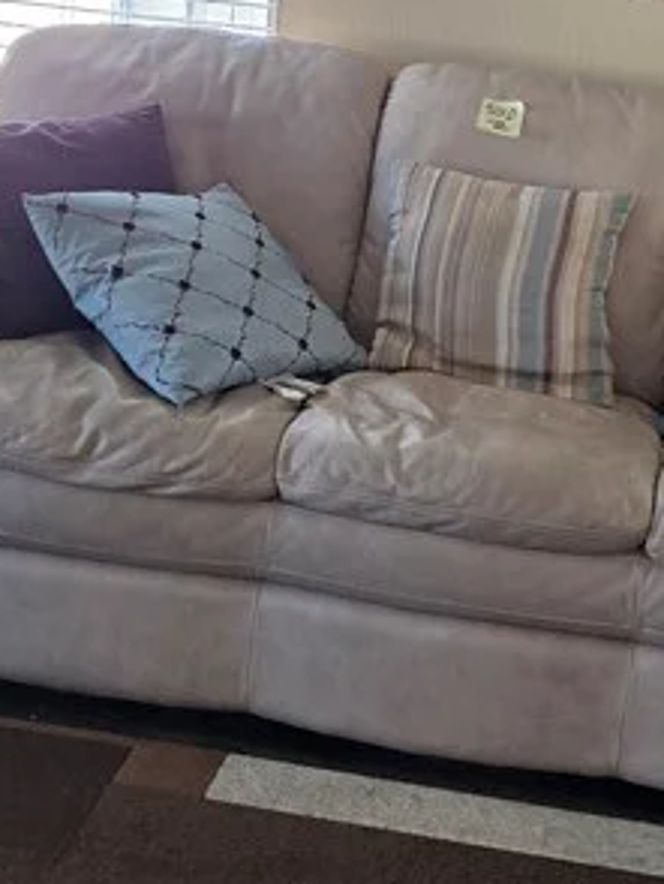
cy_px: 232
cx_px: 388
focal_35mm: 80
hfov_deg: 18.4
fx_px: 2043
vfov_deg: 24.2
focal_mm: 5.4
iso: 160
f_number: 1.8
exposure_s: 1/180
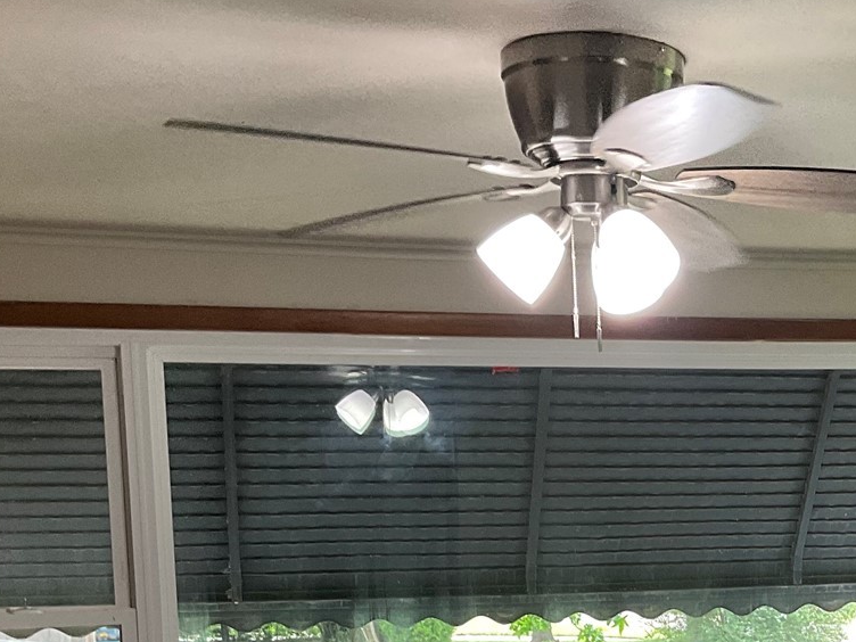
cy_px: 694
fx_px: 1830
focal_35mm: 74
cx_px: 807
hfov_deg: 25.3
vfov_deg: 19.1
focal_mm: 3
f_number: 1.8
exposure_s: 1/60
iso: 64
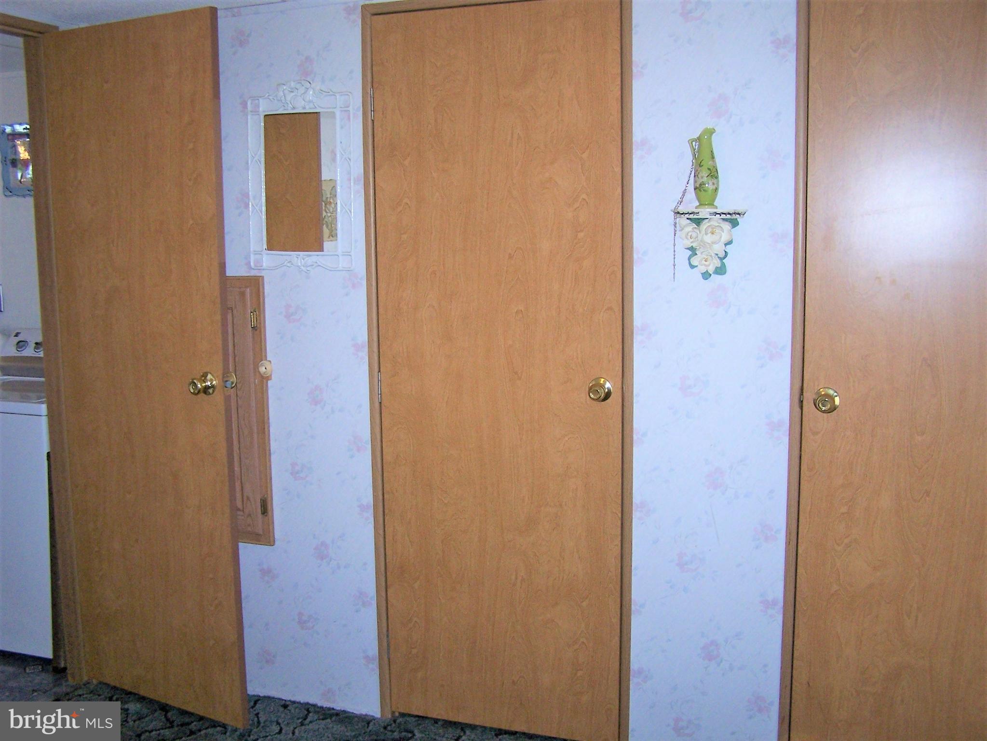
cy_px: 370
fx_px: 1084
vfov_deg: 37.7
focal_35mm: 38
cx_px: 494
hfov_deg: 49.0
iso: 140
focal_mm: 6.3
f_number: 2.8
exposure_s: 1/60
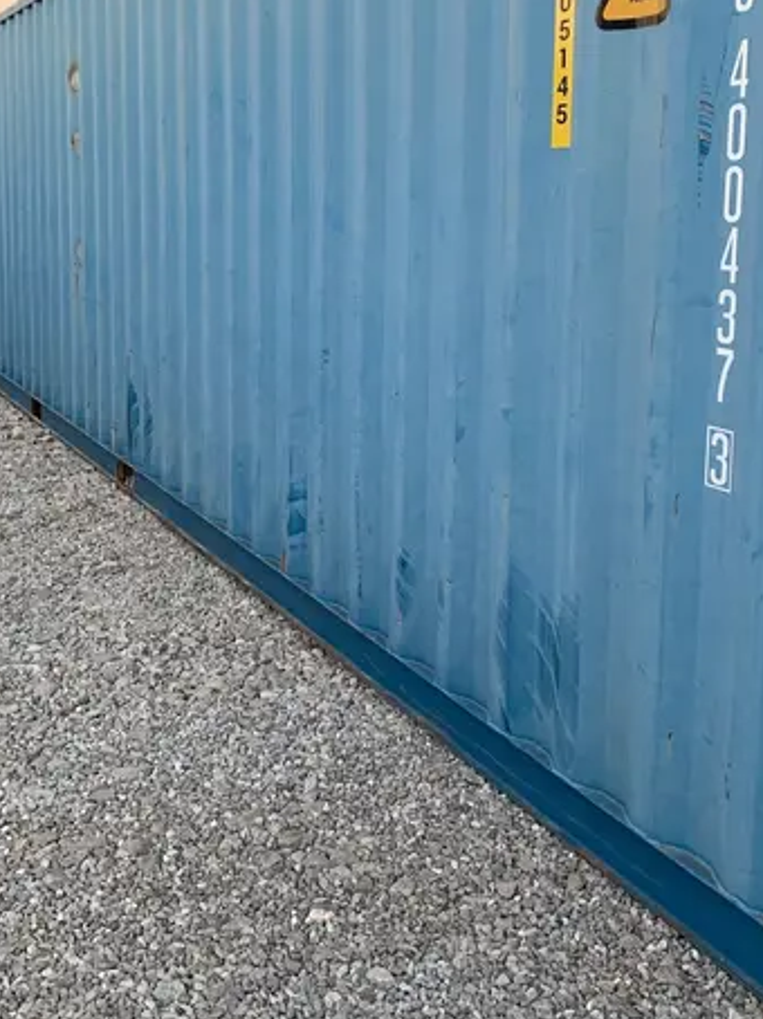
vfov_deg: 44.5
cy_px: 389
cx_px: 503
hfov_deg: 34.0
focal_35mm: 42
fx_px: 1236
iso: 100
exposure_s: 1/60
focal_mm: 4.25
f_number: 1.8
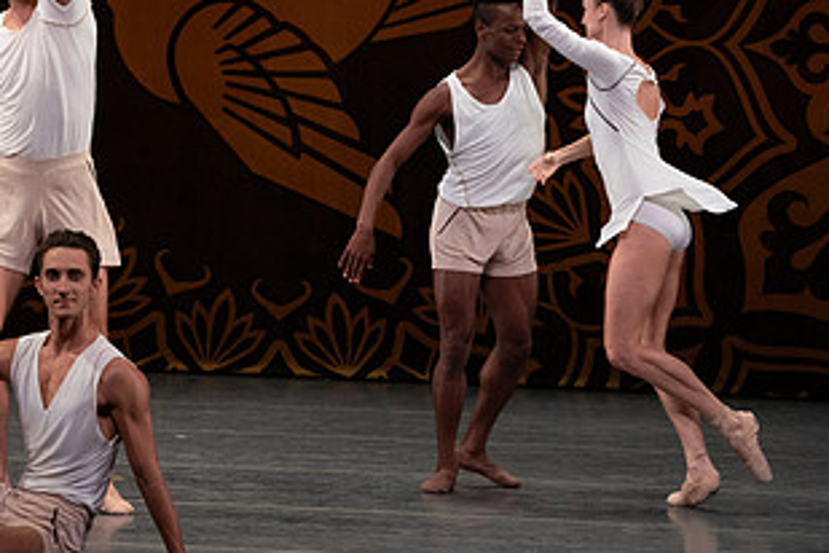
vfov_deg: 3.7
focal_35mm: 376
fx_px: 8658
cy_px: 111
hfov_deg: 5.5
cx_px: 70
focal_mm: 200
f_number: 10
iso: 3200
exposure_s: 1/320
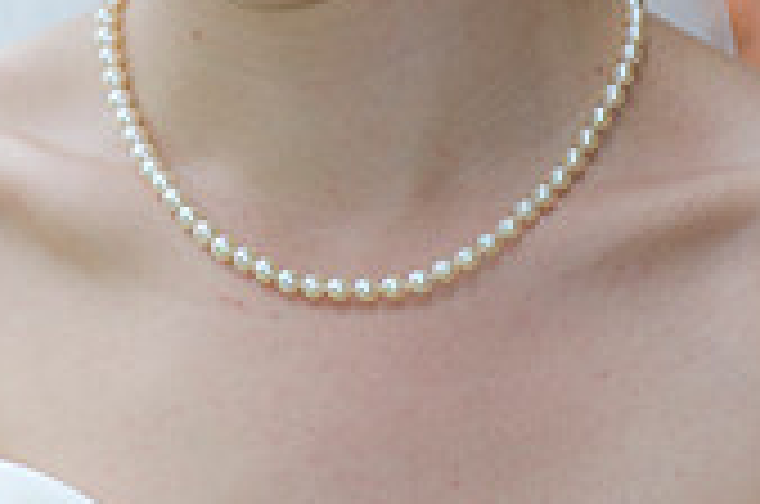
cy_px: -234
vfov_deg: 2.0
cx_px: 144
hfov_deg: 3.0
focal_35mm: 687
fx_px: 14476
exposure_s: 1/250
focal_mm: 200
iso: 400
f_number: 3.2
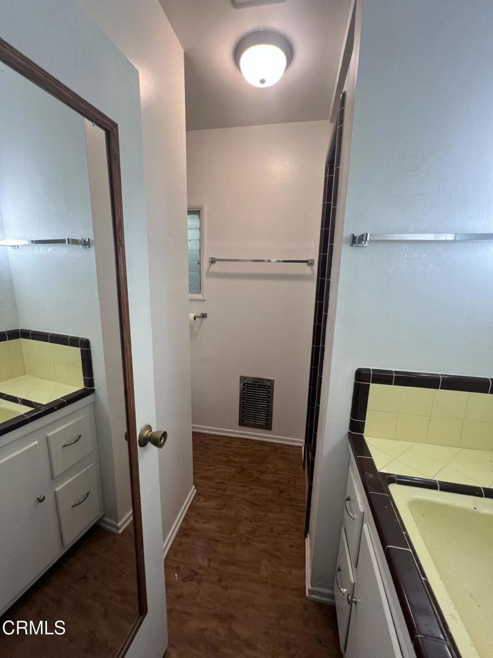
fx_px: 247
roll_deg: -1.4
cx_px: 246
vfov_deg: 106.2
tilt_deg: -10.9
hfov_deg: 89.9
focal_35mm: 13
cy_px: 329
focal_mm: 1.57
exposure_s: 1/120
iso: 200
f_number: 1.8
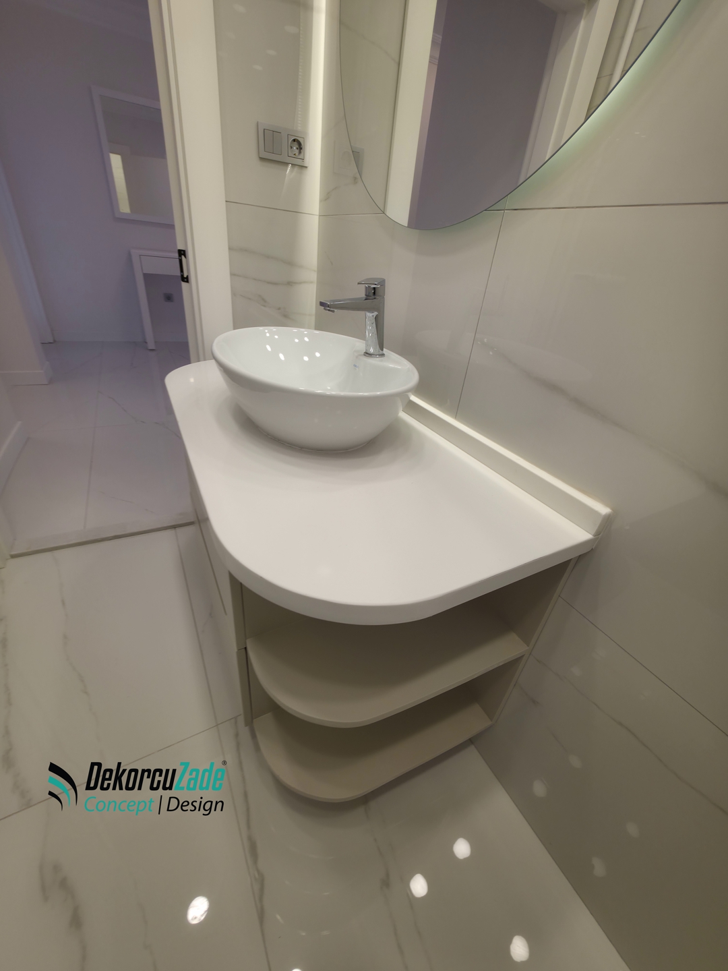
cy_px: 486
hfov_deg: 89.9
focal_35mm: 13
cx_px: 364
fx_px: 365
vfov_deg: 106.2
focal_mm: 2.2
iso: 20
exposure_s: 1/50
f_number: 1.9
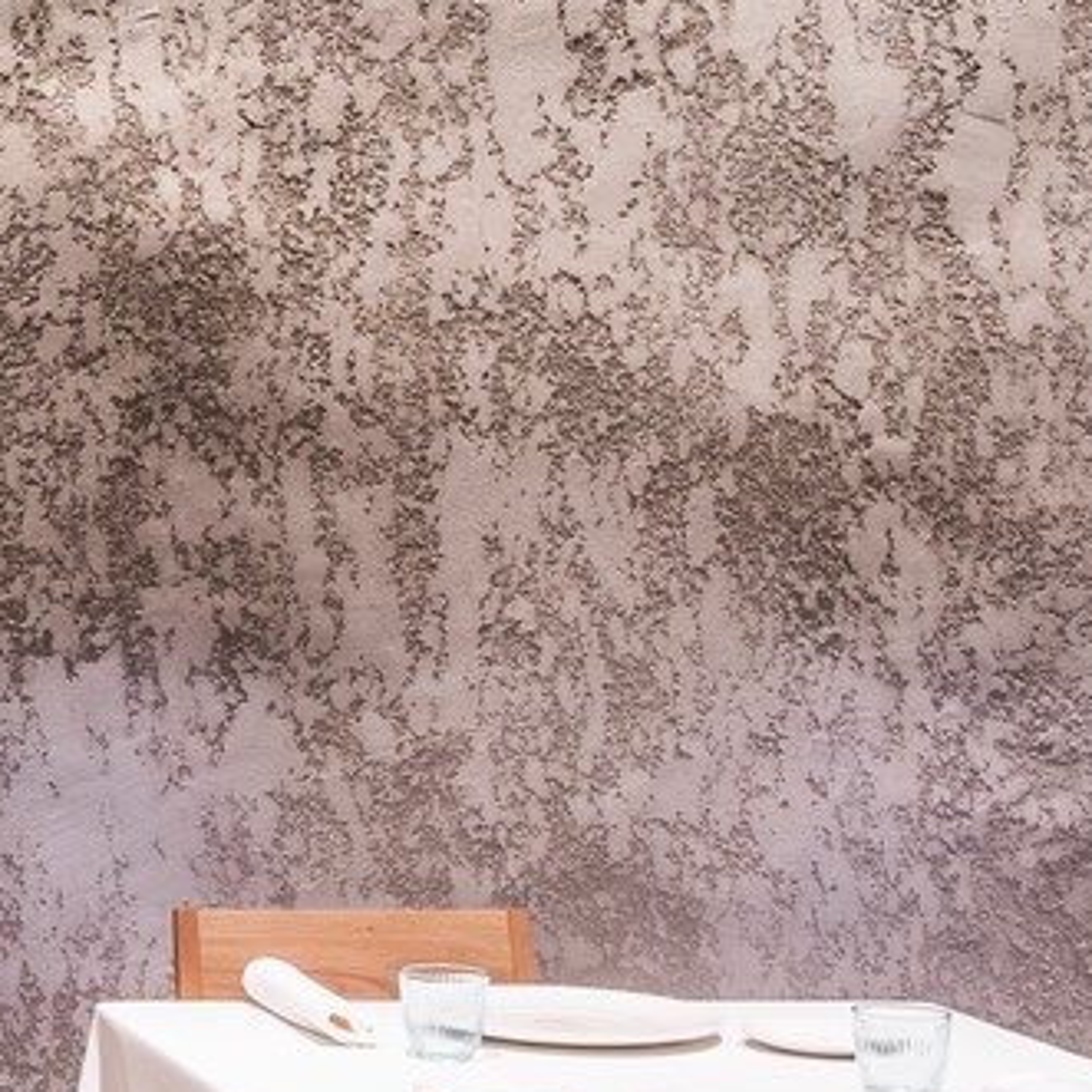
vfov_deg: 16.7
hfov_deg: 14.6
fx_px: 3712
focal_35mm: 104
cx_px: -907
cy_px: 402
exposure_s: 1.3
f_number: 11
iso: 100
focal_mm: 30
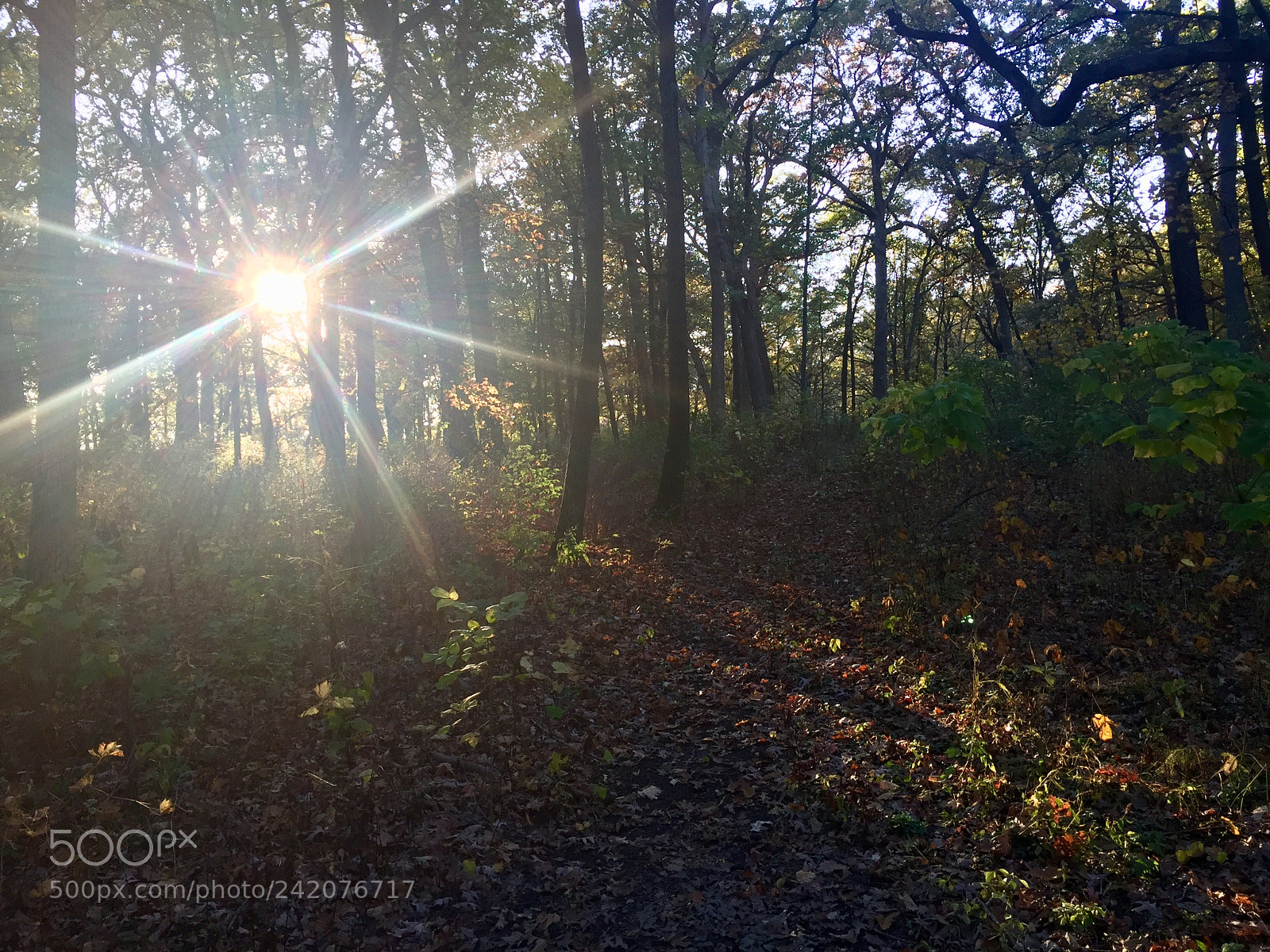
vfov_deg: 48.2
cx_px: 635
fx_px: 1064
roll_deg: +3.3
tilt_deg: +0.1
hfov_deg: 61.7
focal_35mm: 29
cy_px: 476
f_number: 2.2
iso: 50
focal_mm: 4.15
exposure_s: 1/120
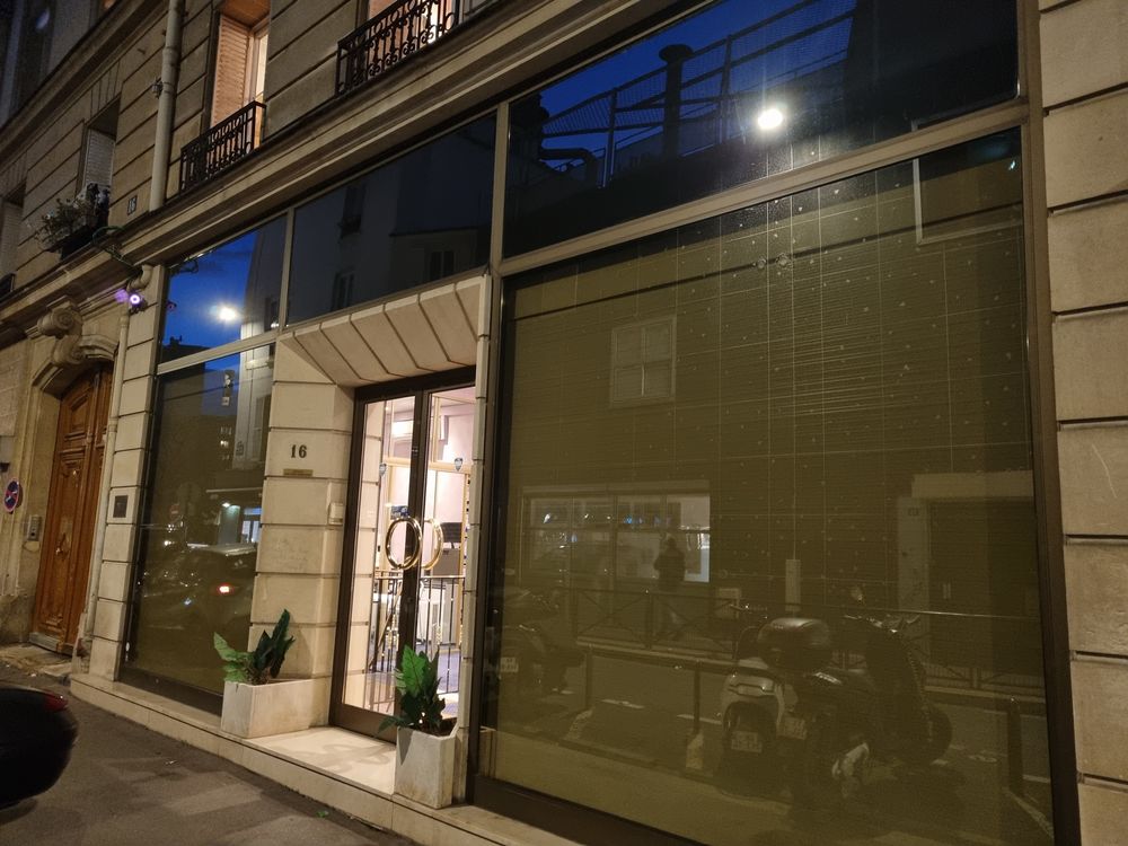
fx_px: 847
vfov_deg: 53.1
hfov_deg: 67.3
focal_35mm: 26
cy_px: 423
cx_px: 564
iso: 800
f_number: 1.8
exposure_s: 1/25
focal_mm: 5.4
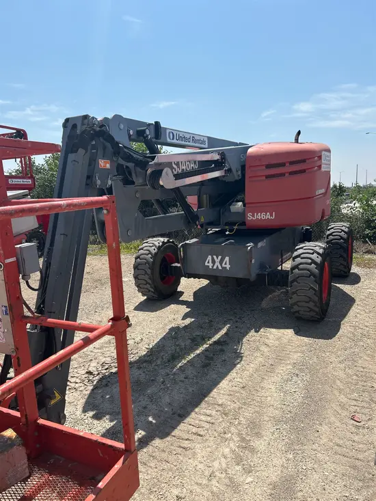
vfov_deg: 67.3
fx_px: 376
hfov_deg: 53.1
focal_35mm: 26
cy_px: 250
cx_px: 188
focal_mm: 5.7
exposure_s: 1/4630
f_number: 1.5
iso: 50
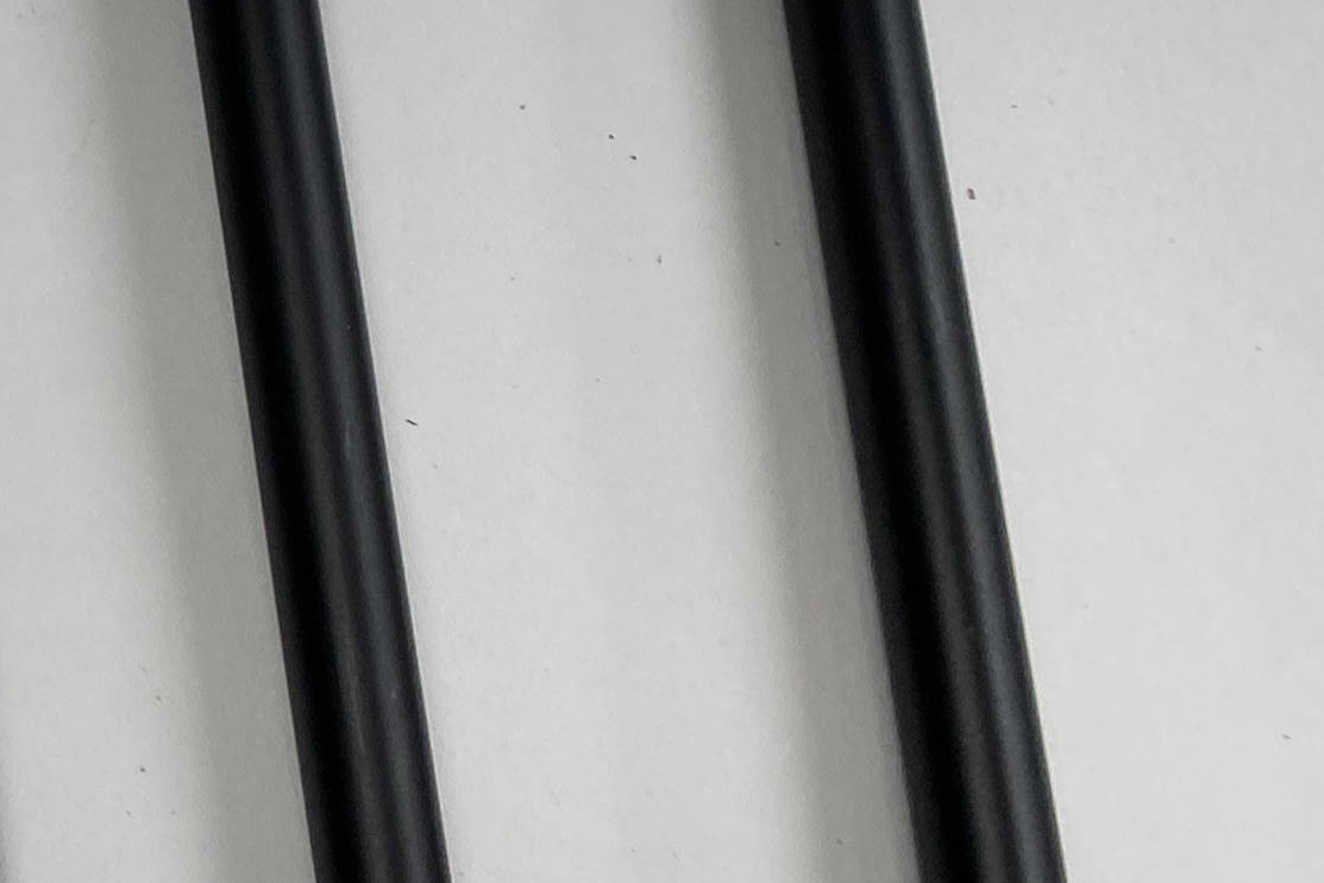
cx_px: -962
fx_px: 3604
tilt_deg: -78.9
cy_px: -559
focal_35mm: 98
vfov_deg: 13.0
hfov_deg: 17.4
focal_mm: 4.25
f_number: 1.8
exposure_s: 1/354
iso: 32
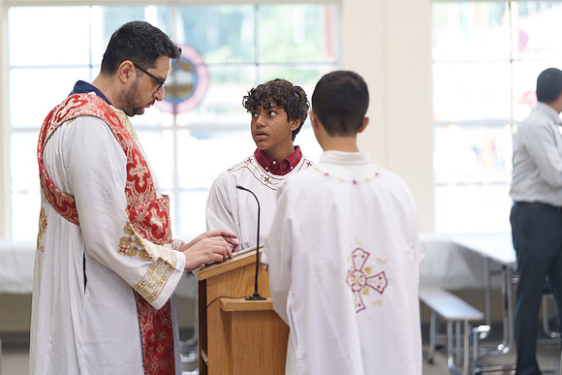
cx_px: 281
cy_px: 188
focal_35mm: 130
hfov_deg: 15.8
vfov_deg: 10.6
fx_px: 2030
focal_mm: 130
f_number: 2.8
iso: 1600
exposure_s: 1/160
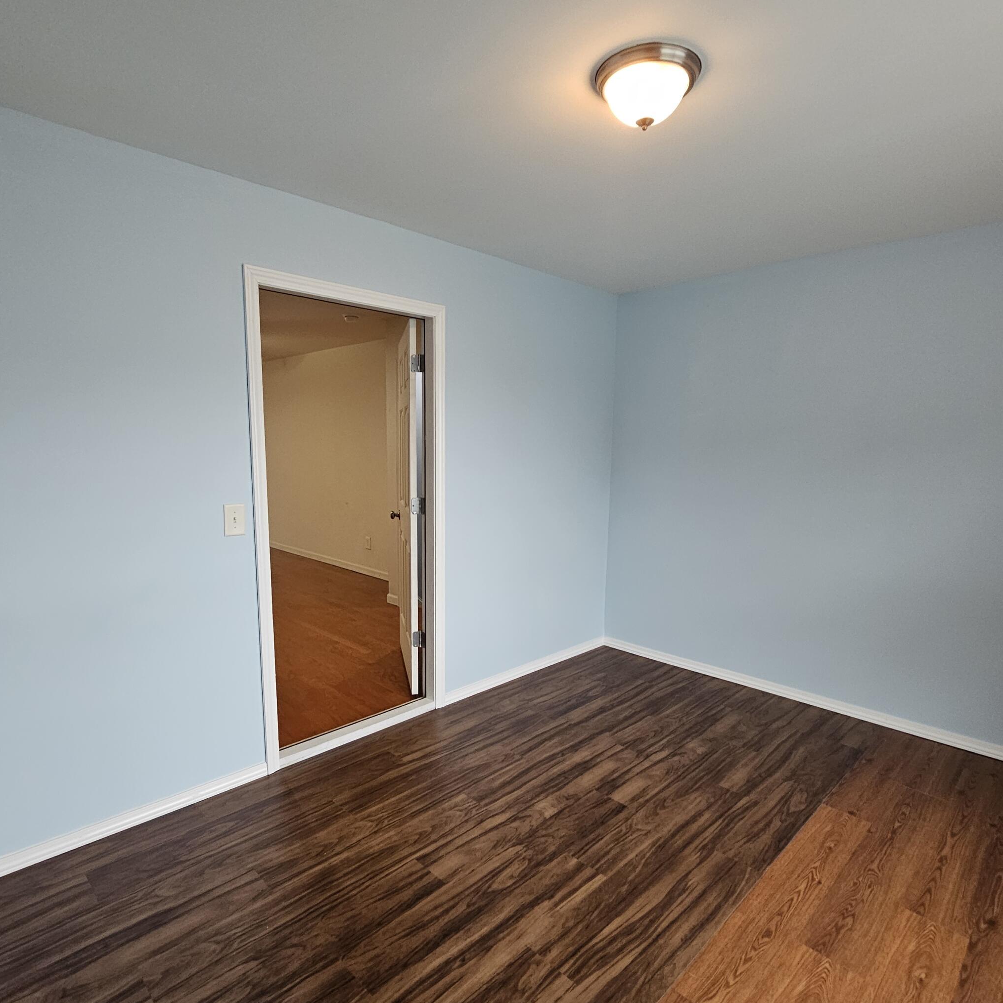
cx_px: 488
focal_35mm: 17
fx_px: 557
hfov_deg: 83.9
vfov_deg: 83.9
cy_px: 533
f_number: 2.2
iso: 250
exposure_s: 1/60
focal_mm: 2.2
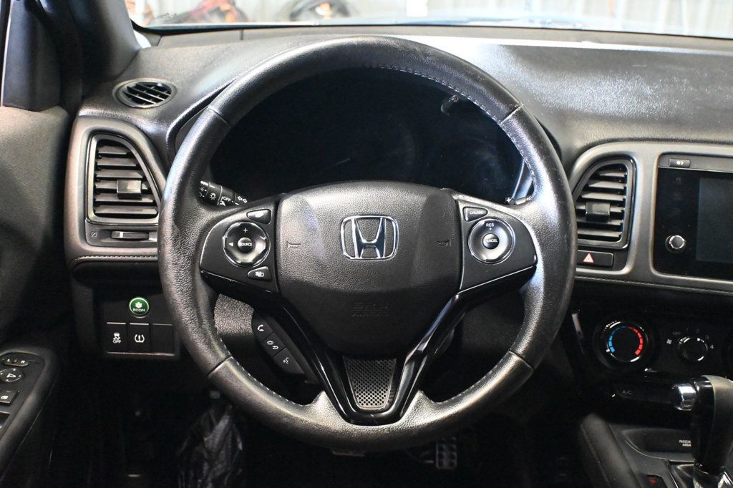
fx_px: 840
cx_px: 366
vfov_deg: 32.4
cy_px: 244
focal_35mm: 41
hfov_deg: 47.2
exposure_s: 1/25
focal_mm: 27.5
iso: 12800
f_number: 4.5
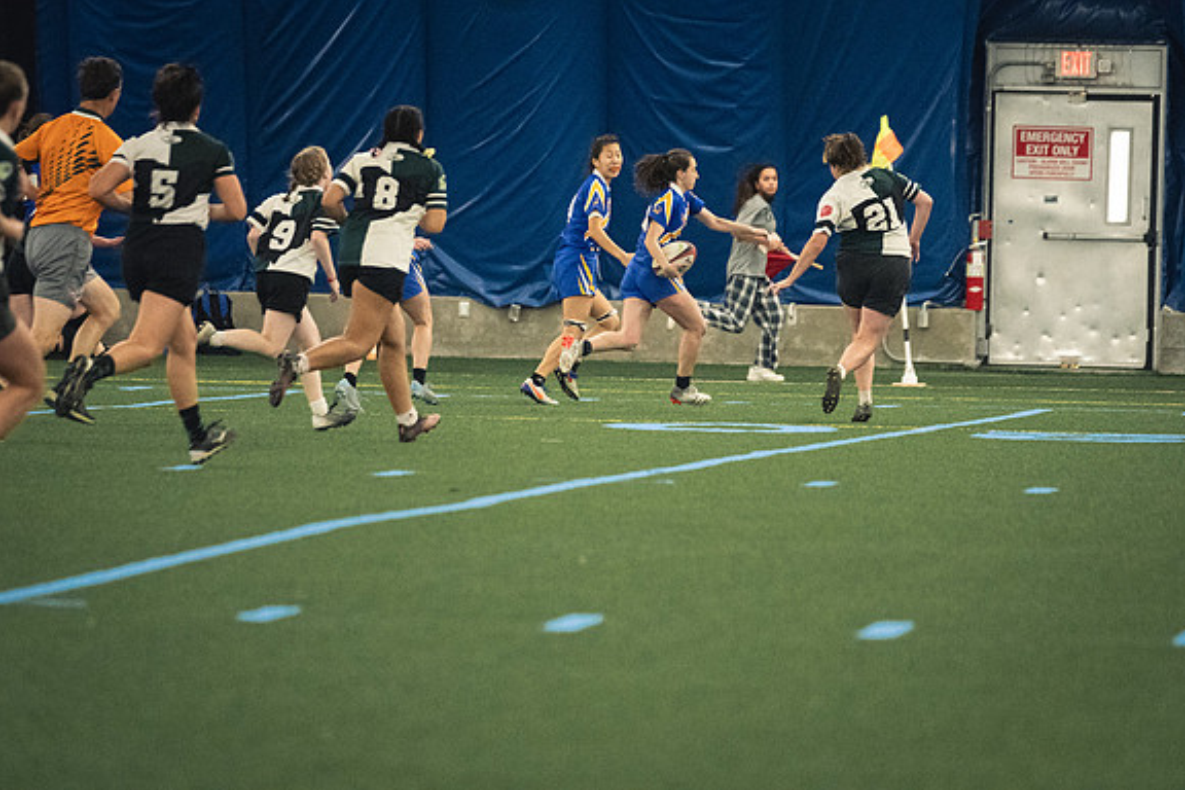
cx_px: 595
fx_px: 9940
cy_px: 395
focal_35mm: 302
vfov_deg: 4.6
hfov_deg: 6.8
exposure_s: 1/500
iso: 11400
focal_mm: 200
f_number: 2.8
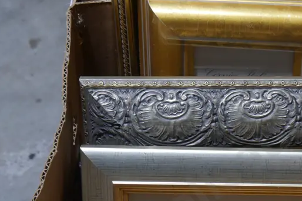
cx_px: 277
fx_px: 696
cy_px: 138
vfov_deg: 16.4
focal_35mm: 83
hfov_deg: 23.8
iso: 200
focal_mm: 20
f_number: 4.4
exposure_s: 1/60
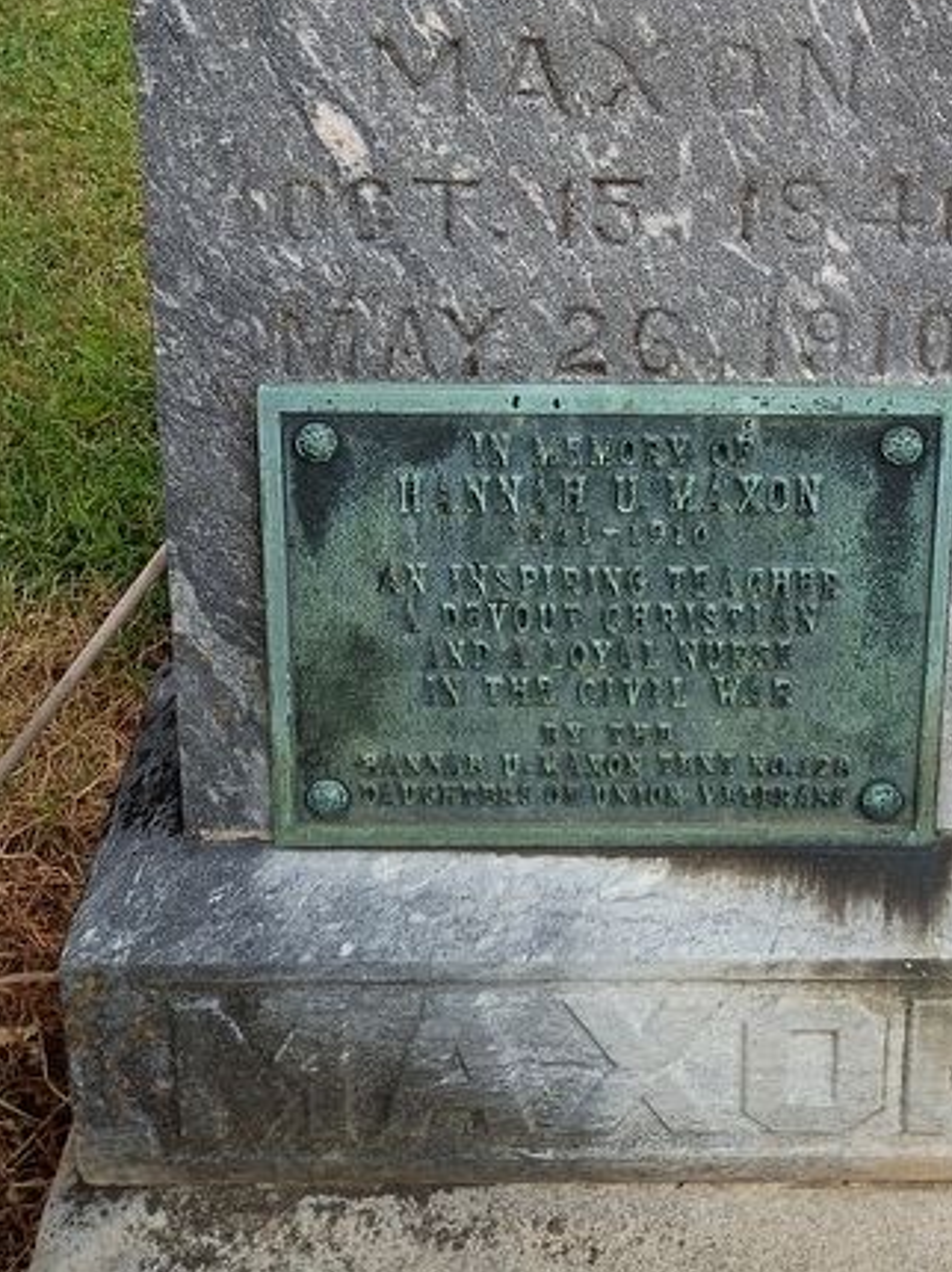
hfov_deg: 26.9
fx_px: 1982
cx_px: 579
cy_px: 189
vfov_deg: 34.1
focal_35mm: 54
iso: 100
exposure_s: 1/514
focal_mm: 4.27
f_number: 1.8
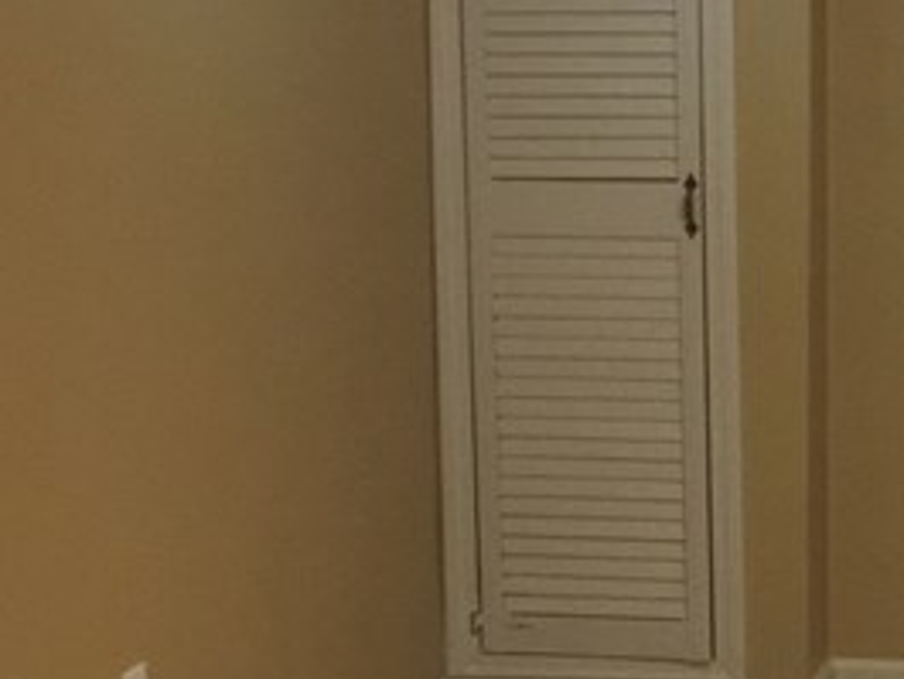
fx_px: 2926
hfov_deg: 17.1
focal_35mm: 112
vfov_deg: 13.2
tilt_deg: -8.6
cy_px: 430
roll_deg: -0.2
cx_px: 928
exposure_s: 1/16
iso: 100
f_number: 2.2
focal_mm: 4.15
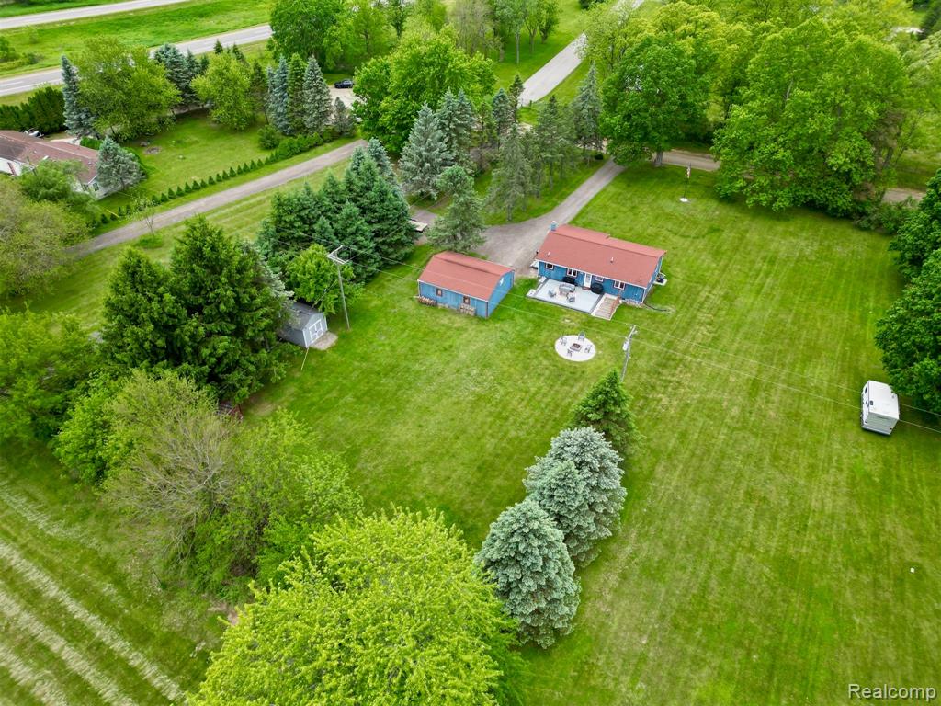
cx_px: 470
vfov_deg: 56.8
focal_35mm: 24
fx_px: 652
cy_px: 353
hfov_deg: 71.6
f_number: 1.7
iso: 100
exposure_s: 1/725
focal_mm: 6.72
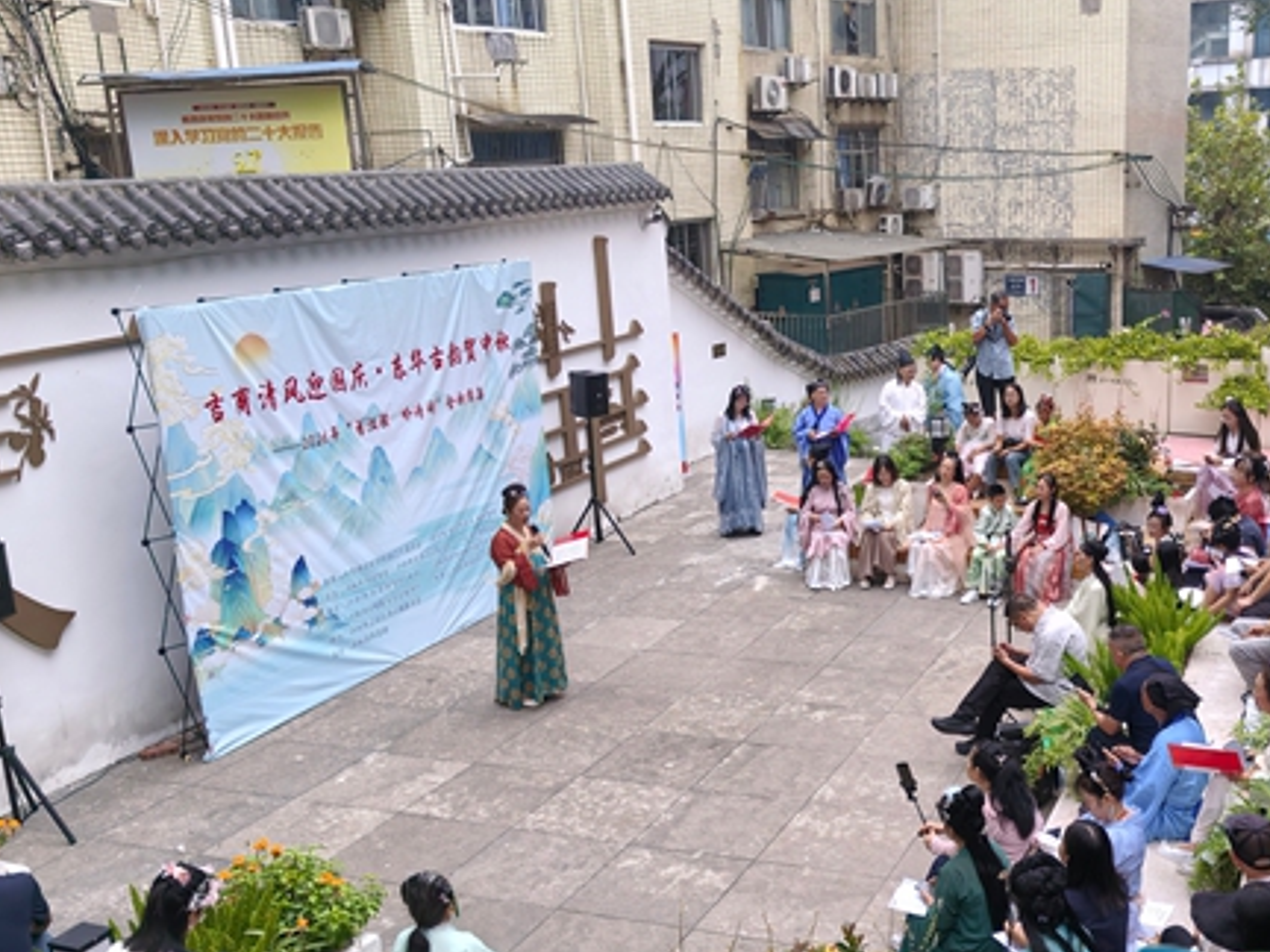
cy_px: 555
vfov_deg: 35.9
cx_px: 873
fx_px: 1468
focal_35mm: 40
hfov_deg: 45.9
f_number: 1.9
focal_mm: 5.52
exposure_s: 1/347
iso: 50
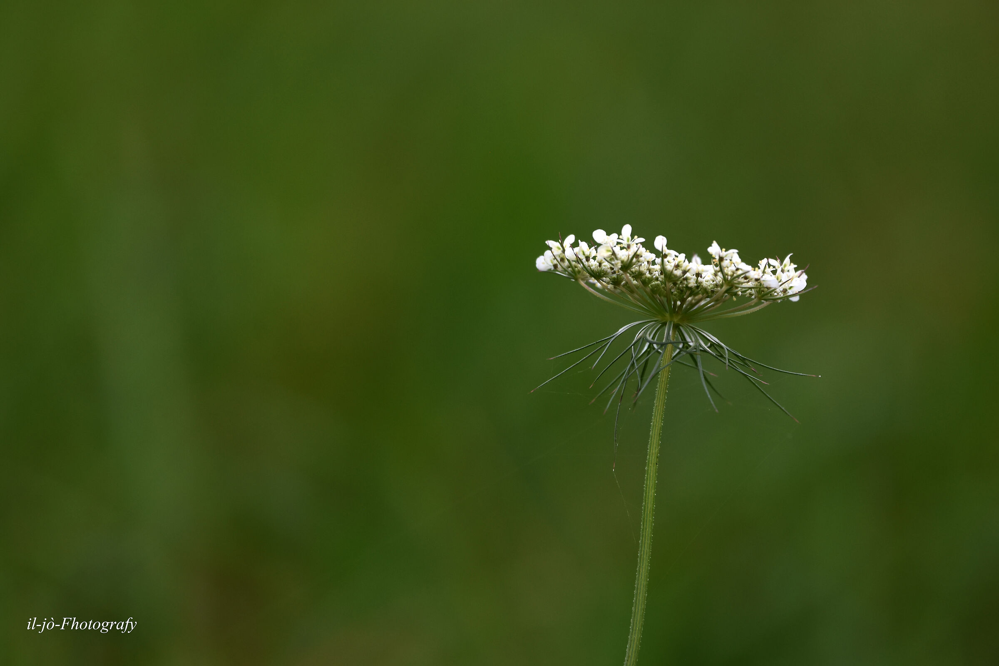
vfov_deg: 1.5
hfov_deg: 2.3
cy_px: 333
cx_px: 500
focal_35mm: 900
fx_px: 24973
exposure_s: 1/250
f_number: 6.3
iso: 500
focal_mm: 600
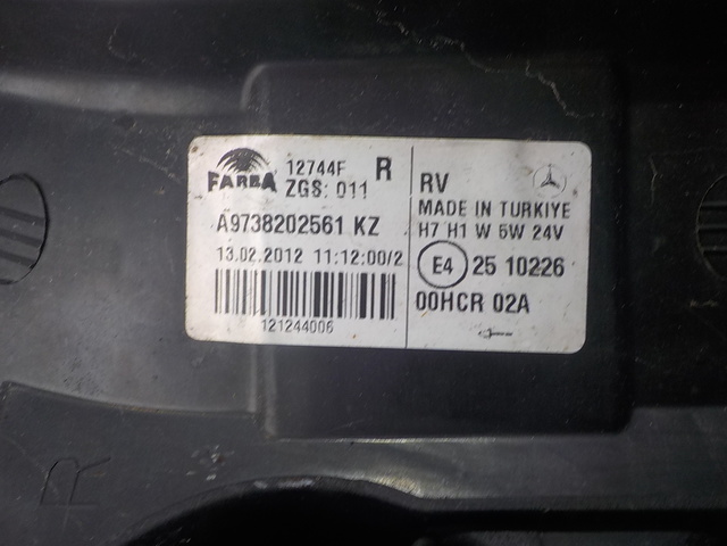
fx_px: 630
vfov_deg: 46.8
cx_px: 364
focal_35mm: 30
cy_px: 273
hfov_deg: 60.0
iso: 125
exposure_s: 1/40
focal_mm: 4.1
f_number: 3.3
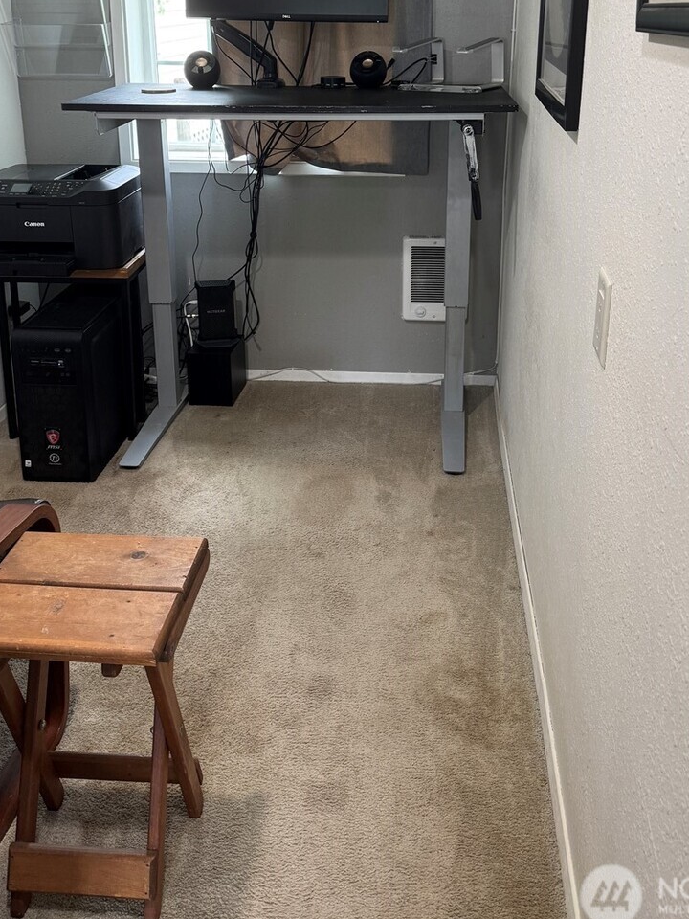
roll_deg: +0.3
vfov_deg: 49.7
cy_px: 251
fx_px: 955
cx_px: 356
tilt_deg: -15.4
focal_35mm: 36
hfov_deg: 39.7
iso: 160
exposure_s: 1/60
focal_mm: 6.76
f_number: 1.78
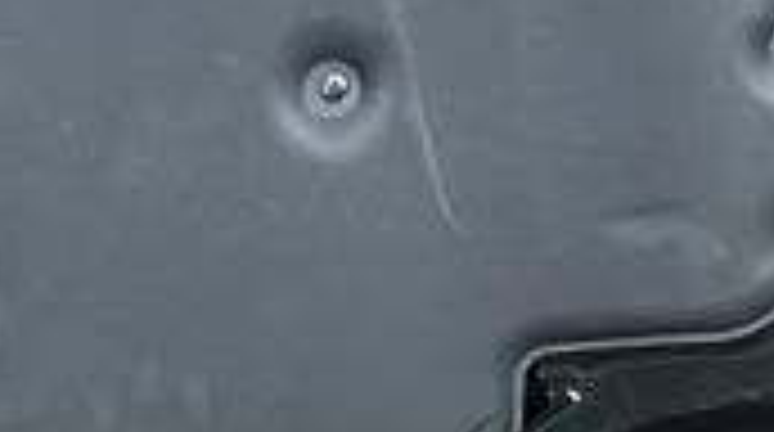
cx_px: -14
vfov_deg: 6.2
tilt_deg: -14.5
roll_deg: +0.8
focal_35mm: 195
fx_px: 3995
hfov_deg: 11.0
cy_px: 119
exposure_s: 1/33
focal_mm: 6.86
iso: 640
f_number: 1.78
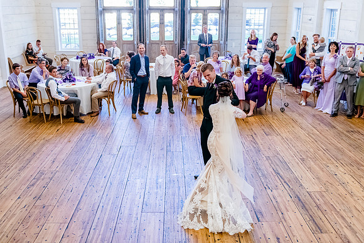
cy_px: 114
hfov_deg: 51.8
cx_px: 171
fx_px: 375
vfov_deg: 35.9
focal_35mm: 37
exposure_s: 1/640
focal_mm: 35
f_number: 3.2
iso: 3200
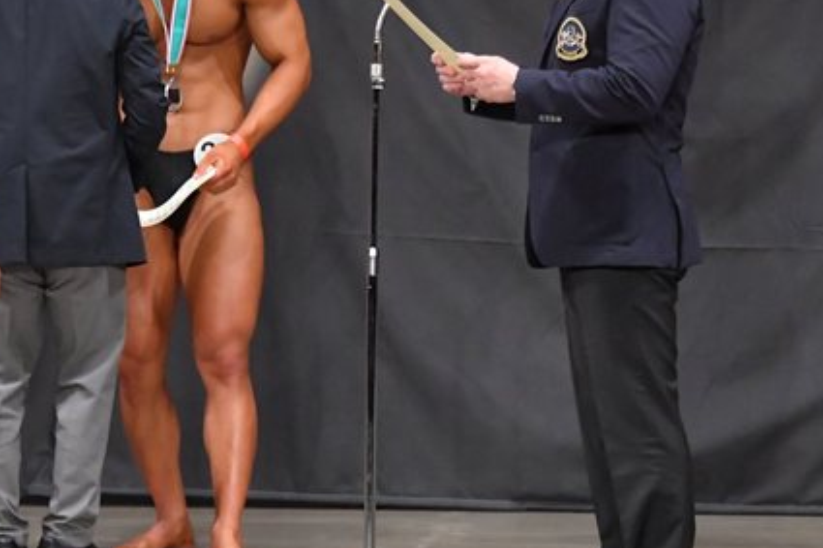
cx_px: 286
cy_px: 240
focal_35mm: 368
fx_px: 8409
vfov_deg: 3.7
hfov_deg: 5.6
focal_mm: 135
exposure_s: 1/400
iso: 6400
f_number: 5.6
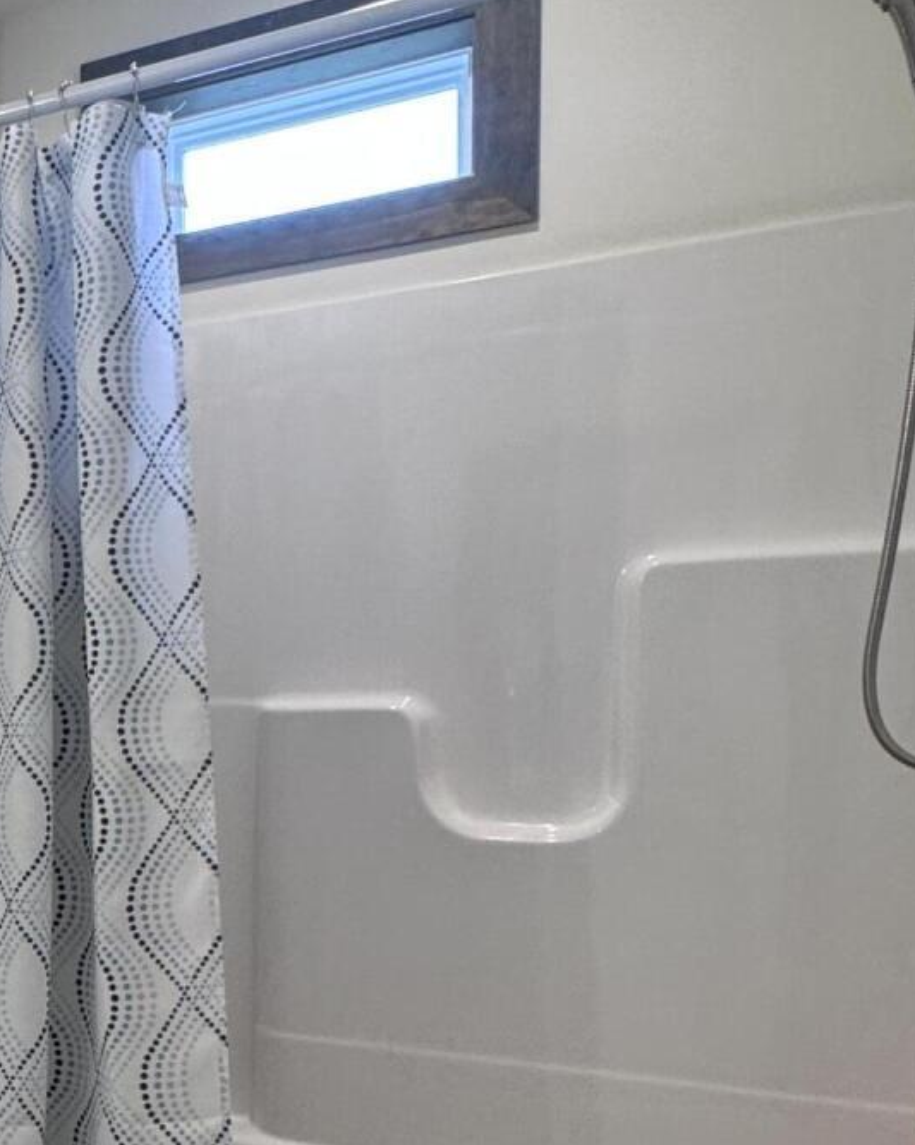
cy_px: 750
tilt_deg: -3.2
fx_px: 1389
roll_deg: +1.8
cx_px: -232
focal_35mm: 41
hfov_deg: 30.1
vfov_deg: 44.2
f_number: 2.2
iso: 160
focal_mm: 2.22
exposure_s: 1/120
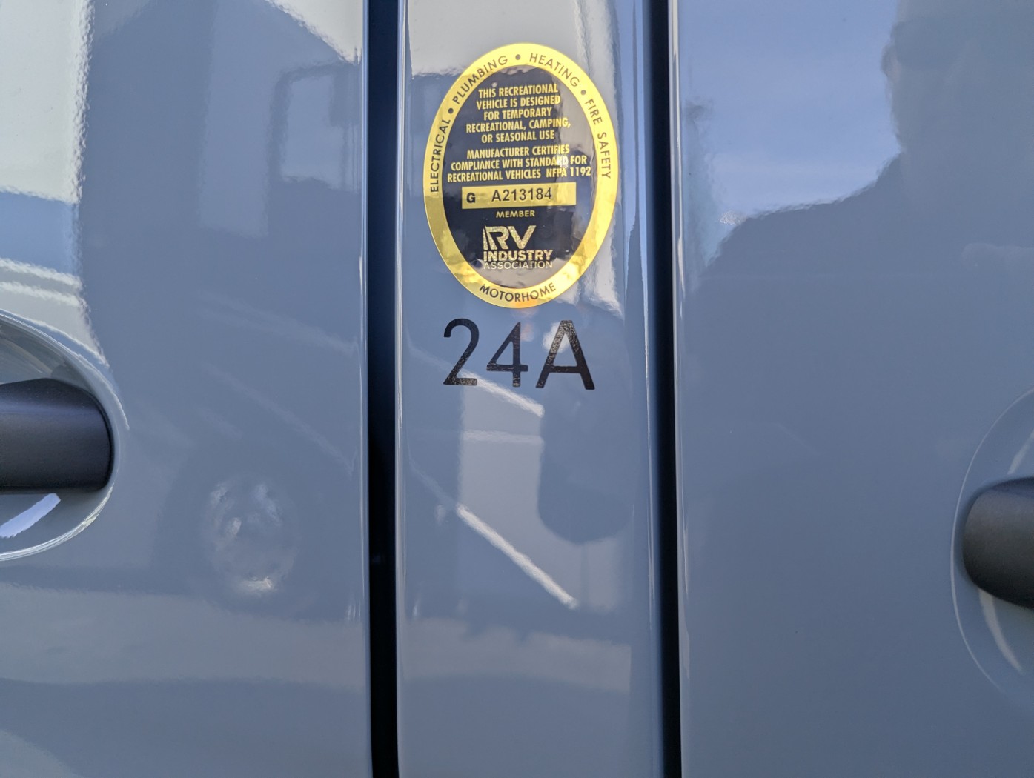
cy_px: 389
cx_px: 517
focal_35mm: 24
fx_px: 718
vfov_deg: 56.9
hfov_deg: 71.5
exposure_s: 1/552
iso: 45
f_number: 1.85
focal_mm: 6.81
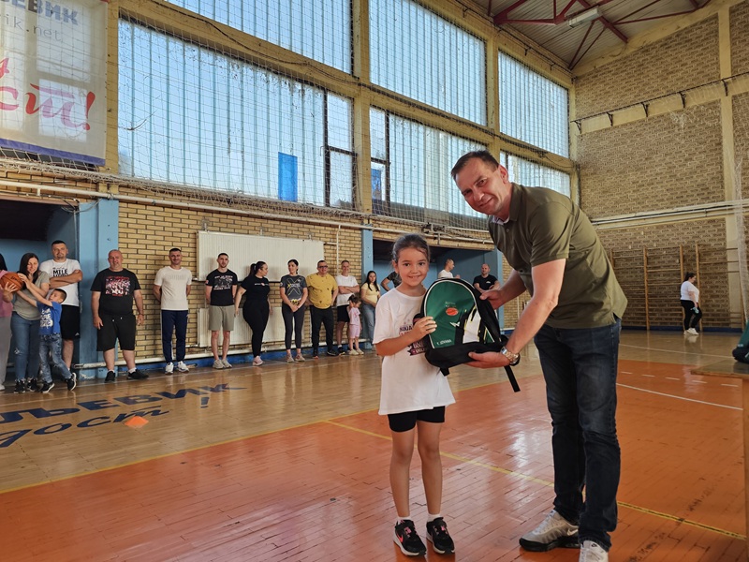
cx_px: 374
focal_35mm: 23
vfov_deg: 58.9
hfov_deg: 73.9
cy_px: 281
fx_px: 498
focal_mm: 6.3
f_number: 1.7
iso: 125
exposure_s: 1/190
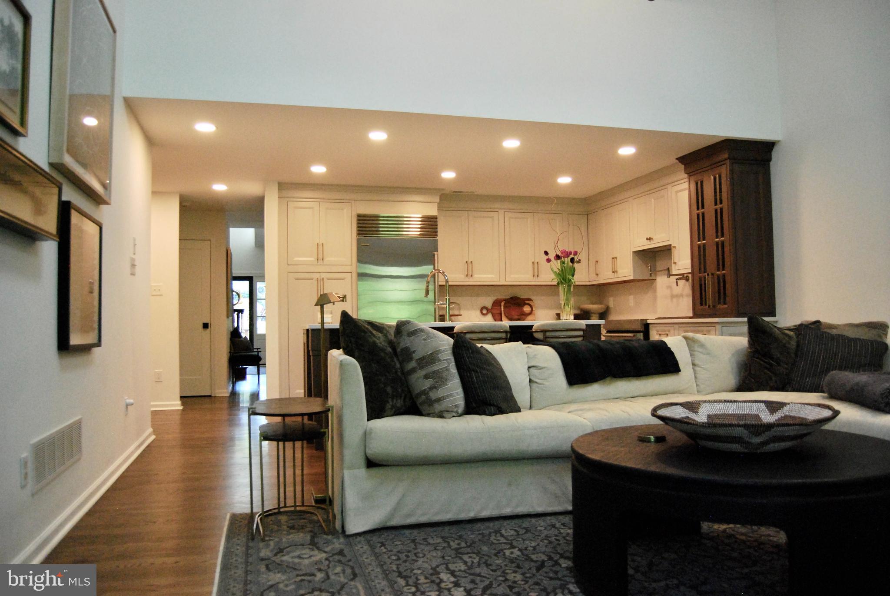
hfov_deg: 67.3
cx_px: 445
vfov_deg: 48.0
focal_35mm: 27
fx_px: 668
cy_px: 298
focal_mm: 18
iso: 1600
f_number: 3.5
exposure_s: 1/320
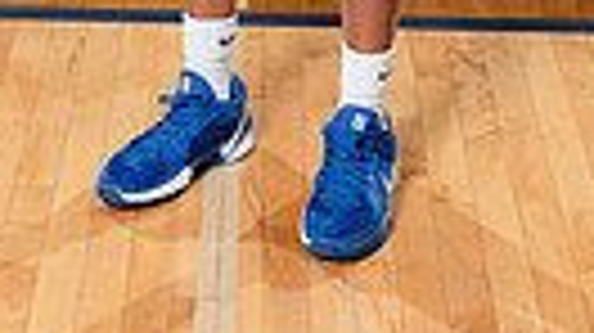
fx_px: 2140
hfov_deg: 15.8
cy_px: -464
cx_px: 212
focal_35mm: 136
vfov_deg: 8.2
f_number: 5.6
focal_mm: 38
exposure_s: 1/250
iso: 400
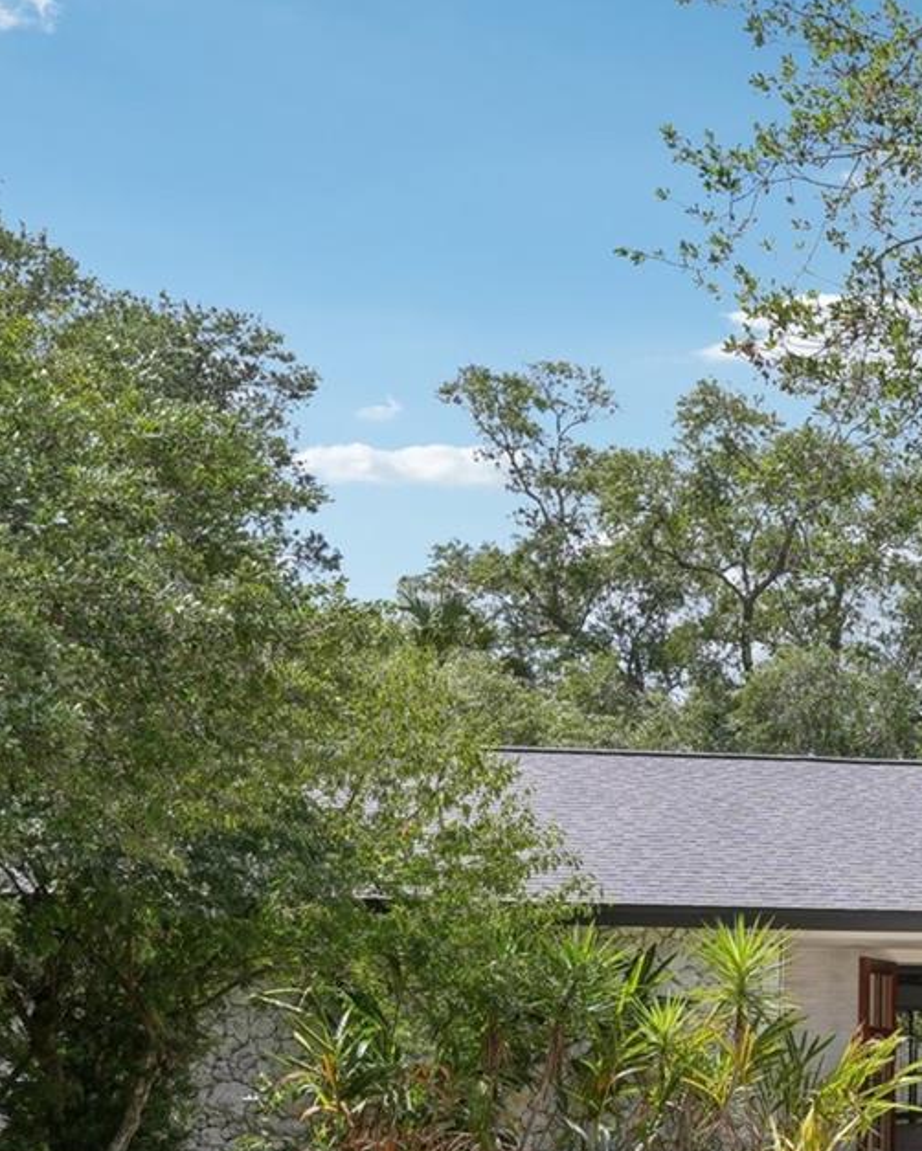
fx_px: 2349
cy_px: 945
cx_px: 1321
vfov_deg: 26.9
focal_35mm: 69
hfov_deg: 19.7
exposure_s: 1/400
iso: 200
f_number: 8
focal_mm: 28.8
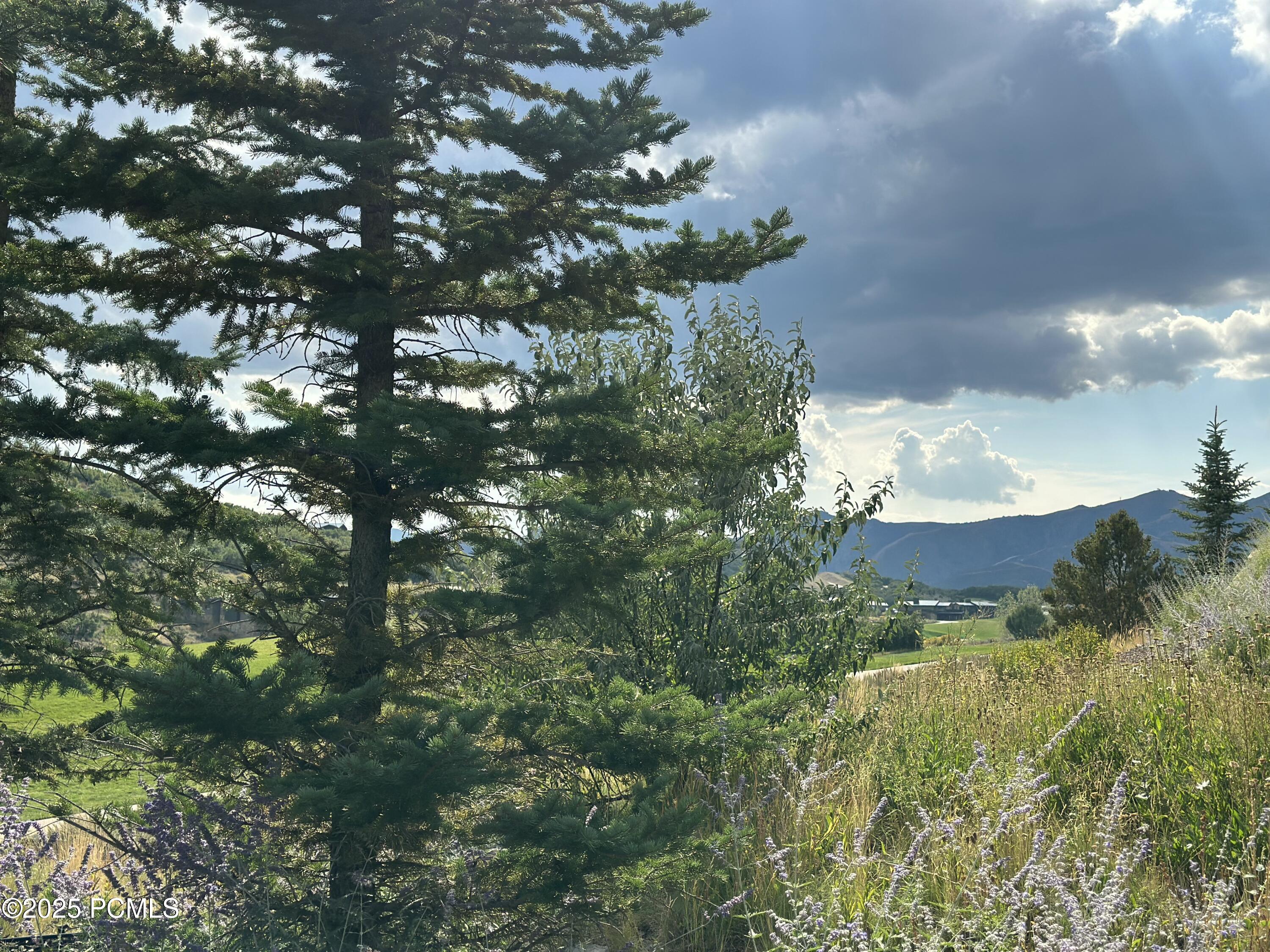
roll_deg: -1.2
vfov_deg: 30.3
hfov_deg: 39.7
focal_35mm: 48
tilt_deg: +4.6
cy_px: 476
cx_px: 635
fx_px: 1761
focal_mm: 6.86
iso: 100
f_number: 1.78
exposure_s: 1/6211
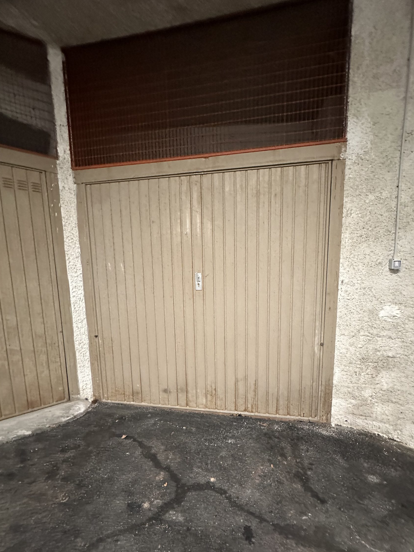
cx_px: 220
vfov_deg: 94.0
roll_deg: +0.4
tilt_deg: -10.0
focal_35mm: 16
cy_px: 311
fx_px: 255
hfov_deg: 78.0
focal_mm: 2.22
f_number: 2.2
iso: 800
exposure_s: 1/60
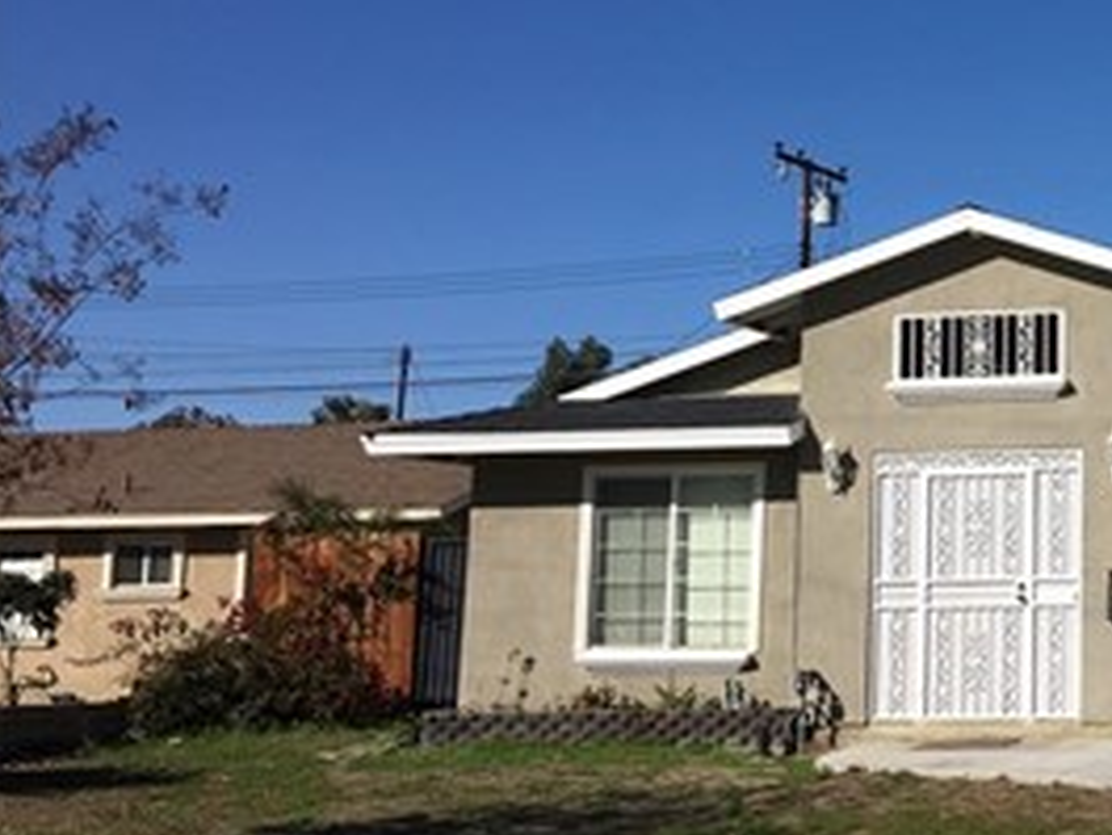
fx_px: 2250
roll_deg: +0.5
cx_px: 1330
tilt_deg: +9.6
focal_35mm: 70
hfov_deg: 25.1
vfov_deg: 20.9
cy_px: 235
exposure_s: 1/2959
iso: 25
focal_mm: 4.15
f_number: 2.2
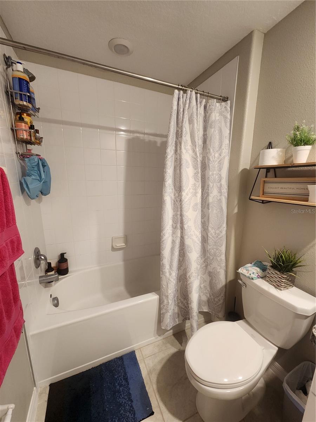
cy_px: 211
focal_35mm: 13
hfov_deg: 89.9
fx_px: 158
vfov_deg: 106.2
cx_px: 158
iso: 320
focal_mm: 2.2
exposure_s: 1/30
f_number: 2.2
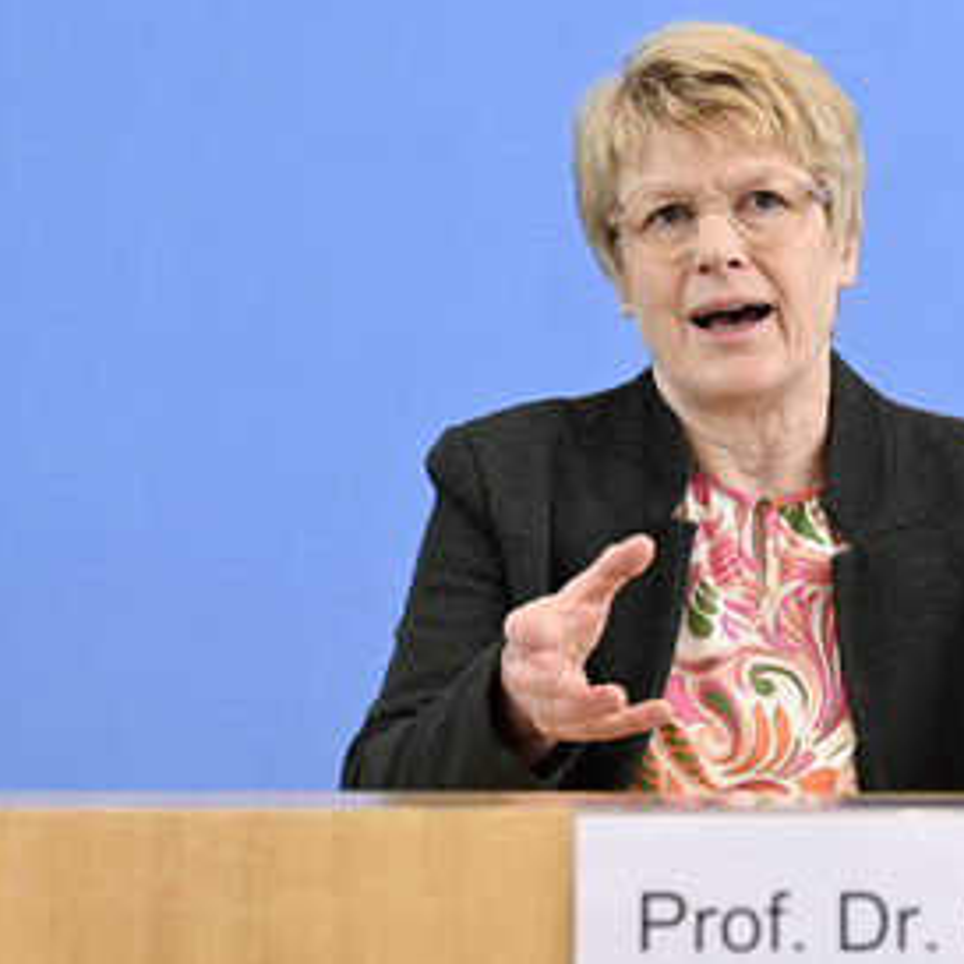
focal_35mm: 101
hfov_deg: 17.1
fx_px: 3182
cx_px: 789
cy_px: 438
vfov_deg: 17.2
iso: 2500
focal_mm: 72
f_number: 6.3
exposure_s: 1/500
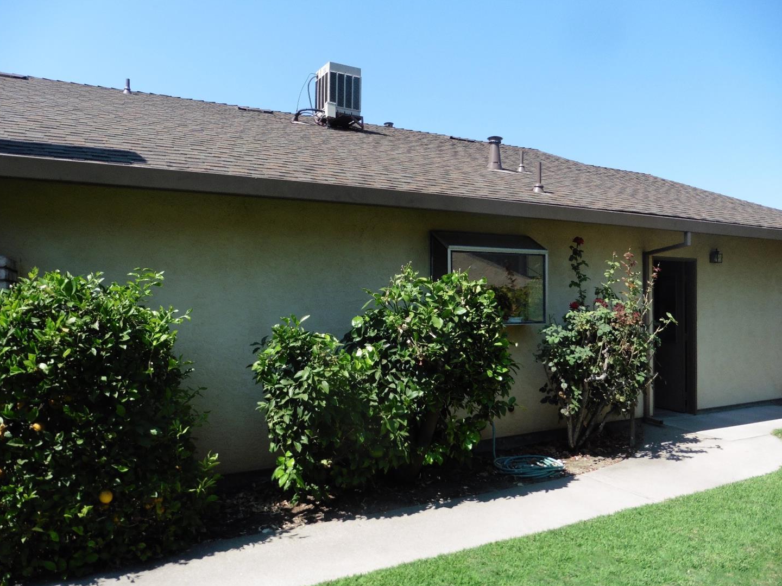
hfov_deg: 69.4
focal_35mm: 25
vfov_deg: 54.8
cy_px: 302
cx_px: 392
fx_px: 565
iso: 100
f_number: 3.3
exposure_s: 1/800
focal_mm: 4.3
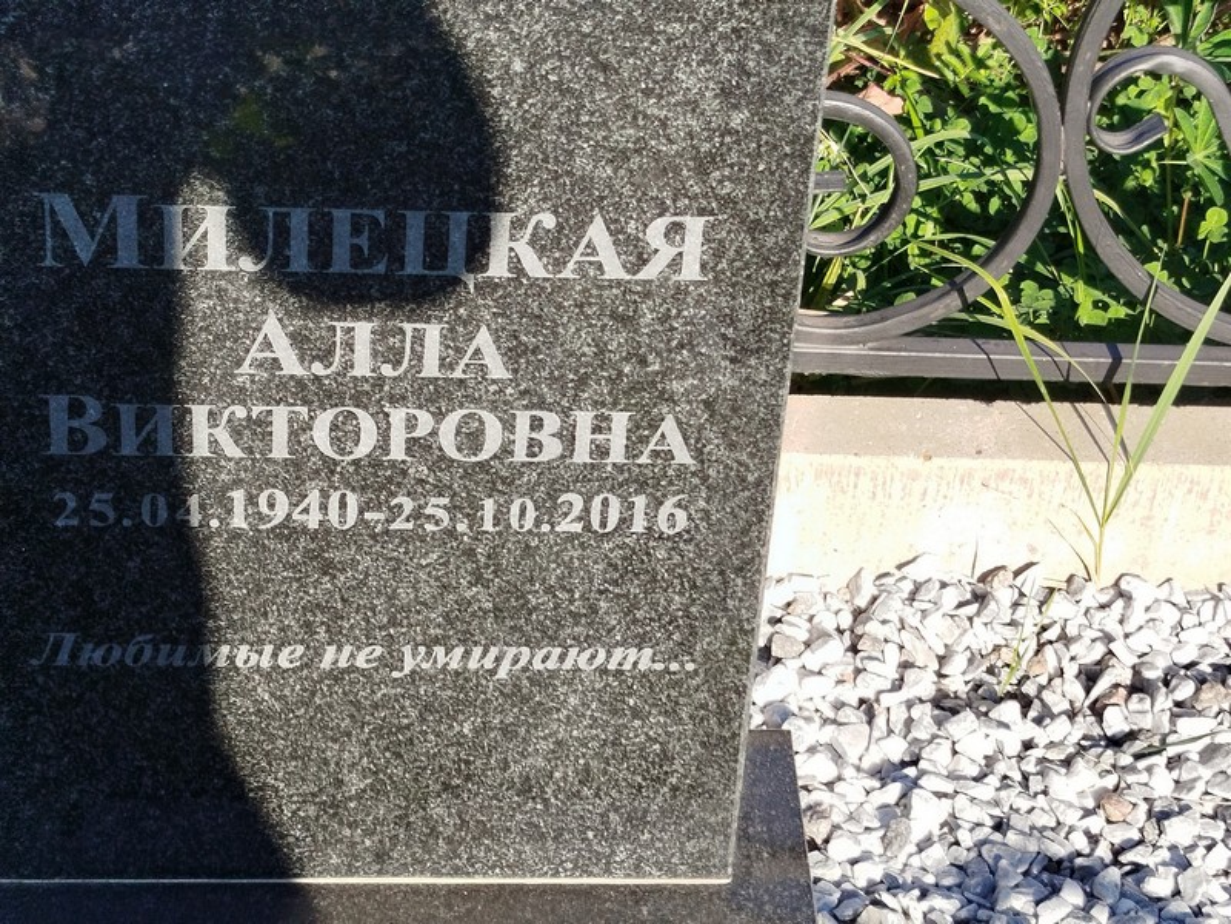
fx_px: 1031
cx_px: 616
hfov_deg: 61.7
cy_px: 462
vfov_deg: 48.2
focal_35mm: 29
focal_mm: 5.31
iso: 50
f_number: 1.7
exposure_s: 1/337
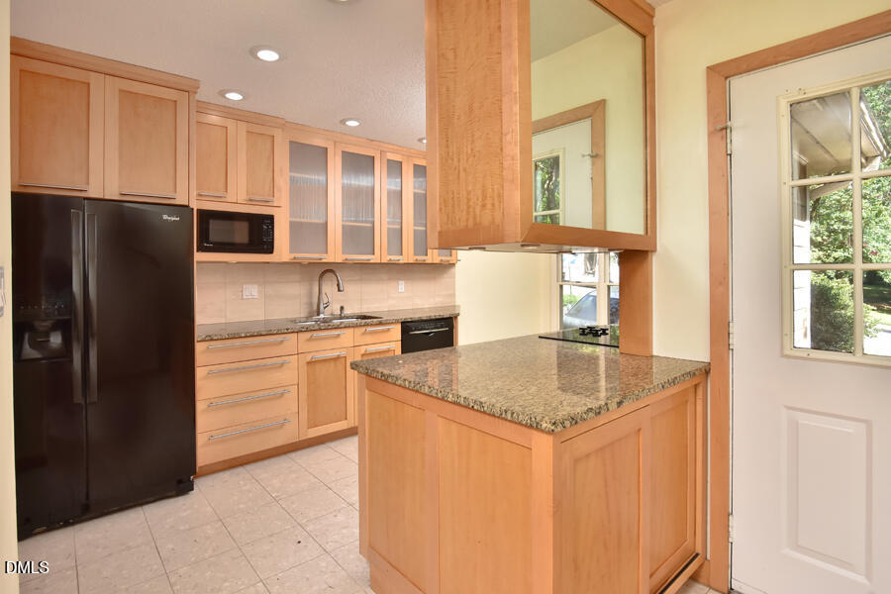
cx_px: 446
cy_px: 297
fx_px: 371
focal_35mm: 15
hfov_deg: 100.4
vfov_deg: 77.3
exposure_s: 1/100
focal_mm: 10
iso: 400
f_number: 8
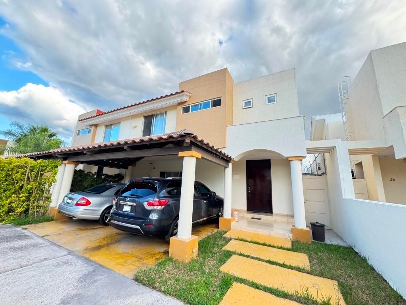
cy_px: 152
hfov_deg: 102.1
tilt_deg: +14.1
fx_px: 164
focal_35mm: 14
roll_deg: -2.2
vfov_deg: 85.7
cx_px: 203
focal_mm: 2.22
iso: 80
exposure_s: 1/99
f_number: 2.2
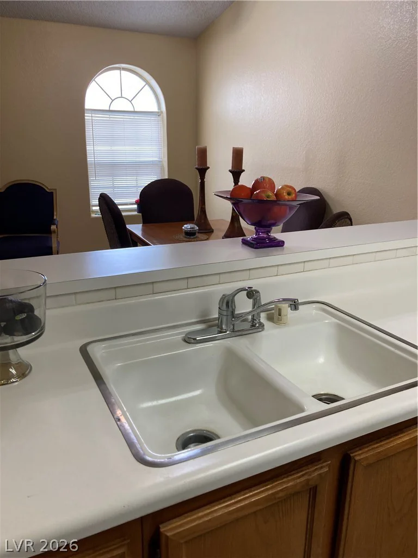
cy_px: 279
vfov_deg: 63.4
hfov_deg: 49.7
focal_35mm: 28
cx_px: 209
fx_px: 451
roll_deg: -1.8
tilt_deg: -9.8
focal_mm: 3.99
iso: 50
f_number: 1.8
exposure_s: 1/60
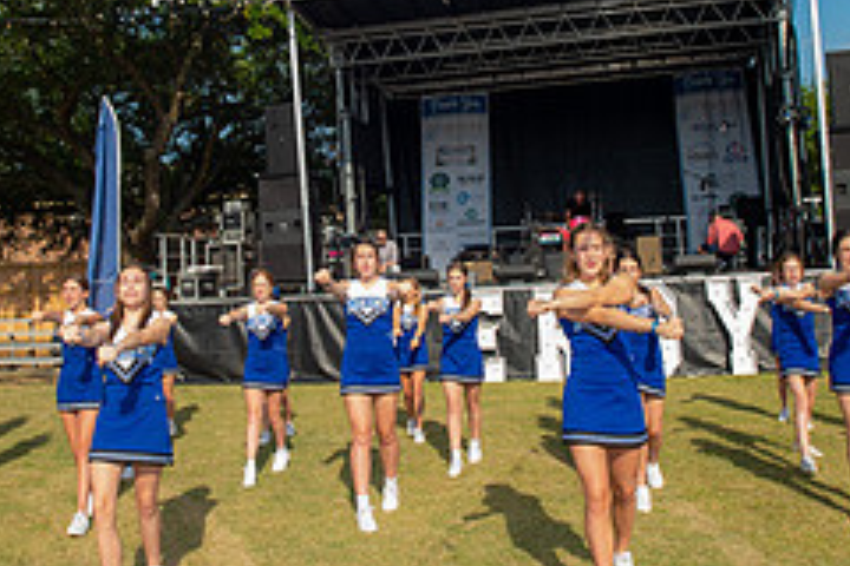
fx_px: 968
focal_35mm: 41
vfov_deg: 32.3
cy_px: 173
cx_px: 365
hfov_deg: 47.3
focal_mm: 17
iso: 100
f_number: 5.6
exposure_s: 1/200
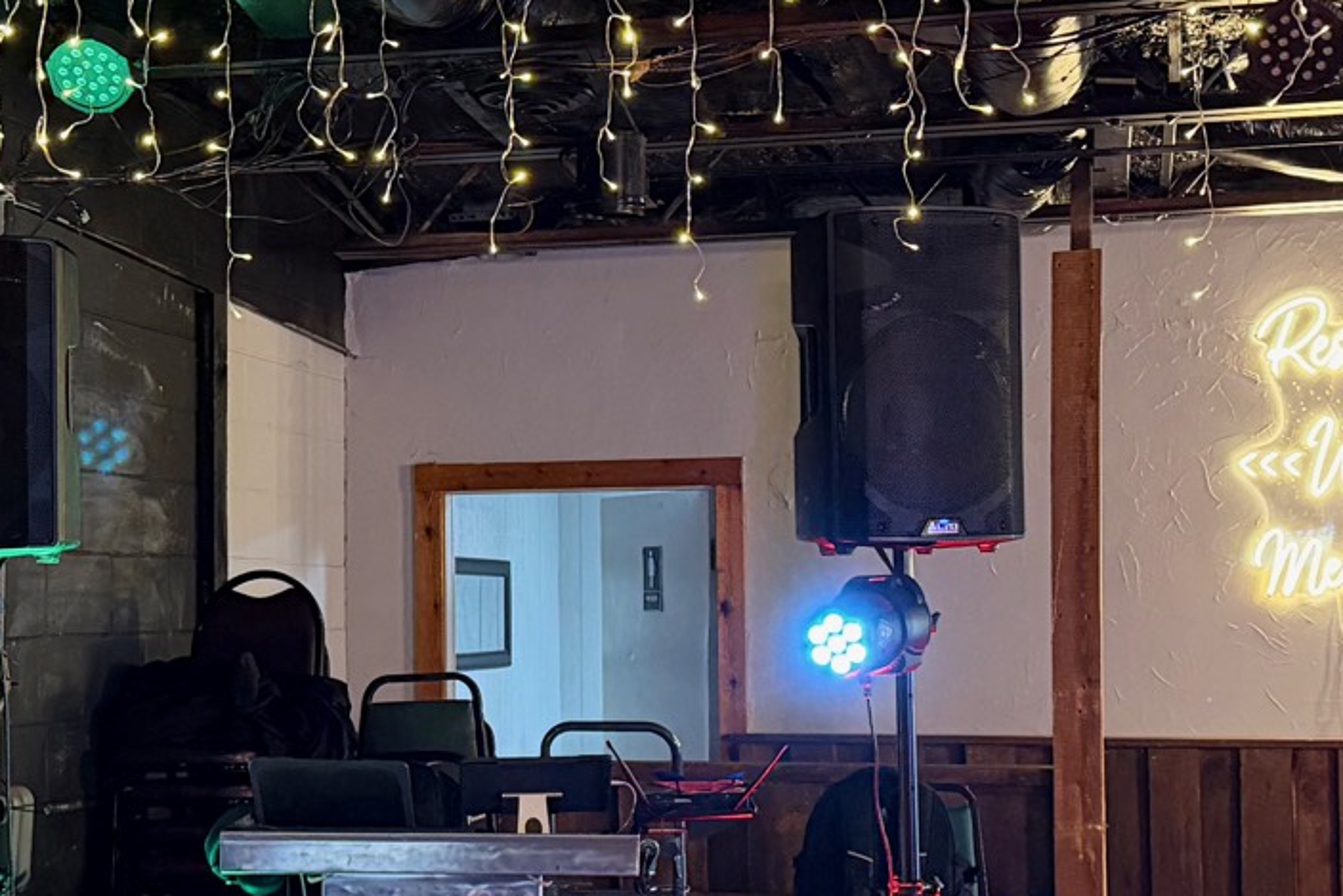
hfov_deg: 28.3
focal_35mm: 71
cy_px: 541
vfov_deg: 19.2
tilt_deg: +1.5
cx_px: 449
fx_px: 2649
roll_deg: -0.3
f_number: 1.78
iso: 800
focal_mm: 6.76
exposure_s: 1/42
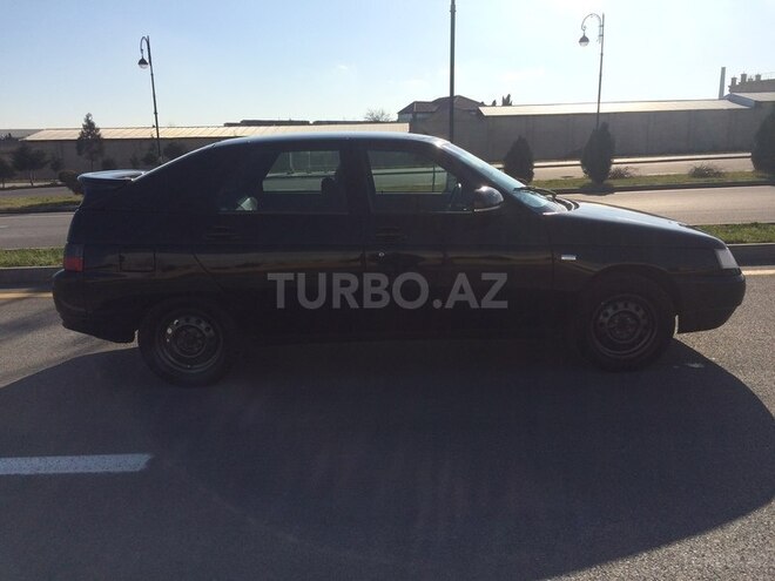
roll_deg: +0.9
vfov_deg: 48.2
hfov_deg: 61.7
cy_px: 290
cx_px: 388
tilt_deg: -12.2
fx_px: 649
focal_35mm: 29
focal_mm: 4.15
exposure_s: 1/3731
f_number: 2.2
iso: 32
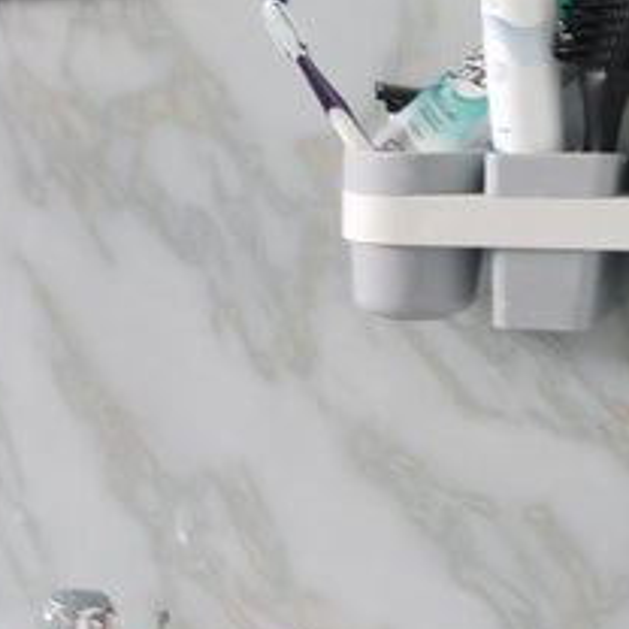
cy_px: 962
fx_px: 2159
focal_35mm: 105
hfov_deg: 16.3
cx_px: 35
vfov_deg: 15.3
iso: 378
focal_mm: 4.75
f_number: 1.8
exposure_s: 1/30
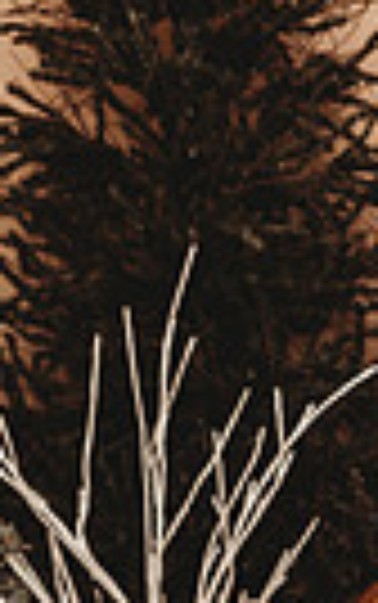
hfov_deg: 13.2
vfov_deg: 19.4
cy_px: 850
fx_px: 1579
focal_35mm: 96
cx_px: 500
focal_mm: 28
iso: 100
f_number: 4
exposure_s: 1/160
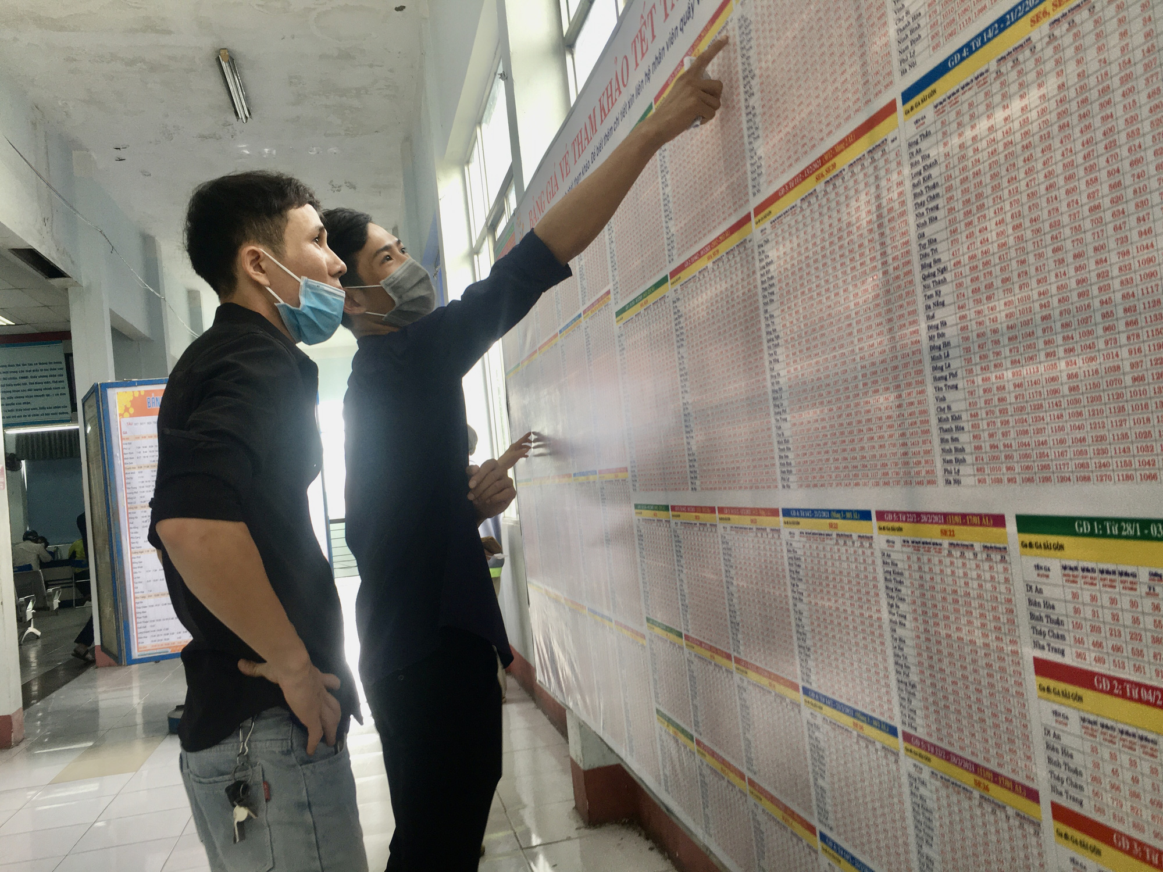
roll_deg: +6.1
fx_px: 974
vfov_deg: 48.2
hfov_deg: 61.7
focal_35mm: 29
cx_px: 582
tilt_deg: +3.6
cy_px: 436
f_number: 2.2
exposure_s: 1/50
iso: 32
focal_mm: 4.15
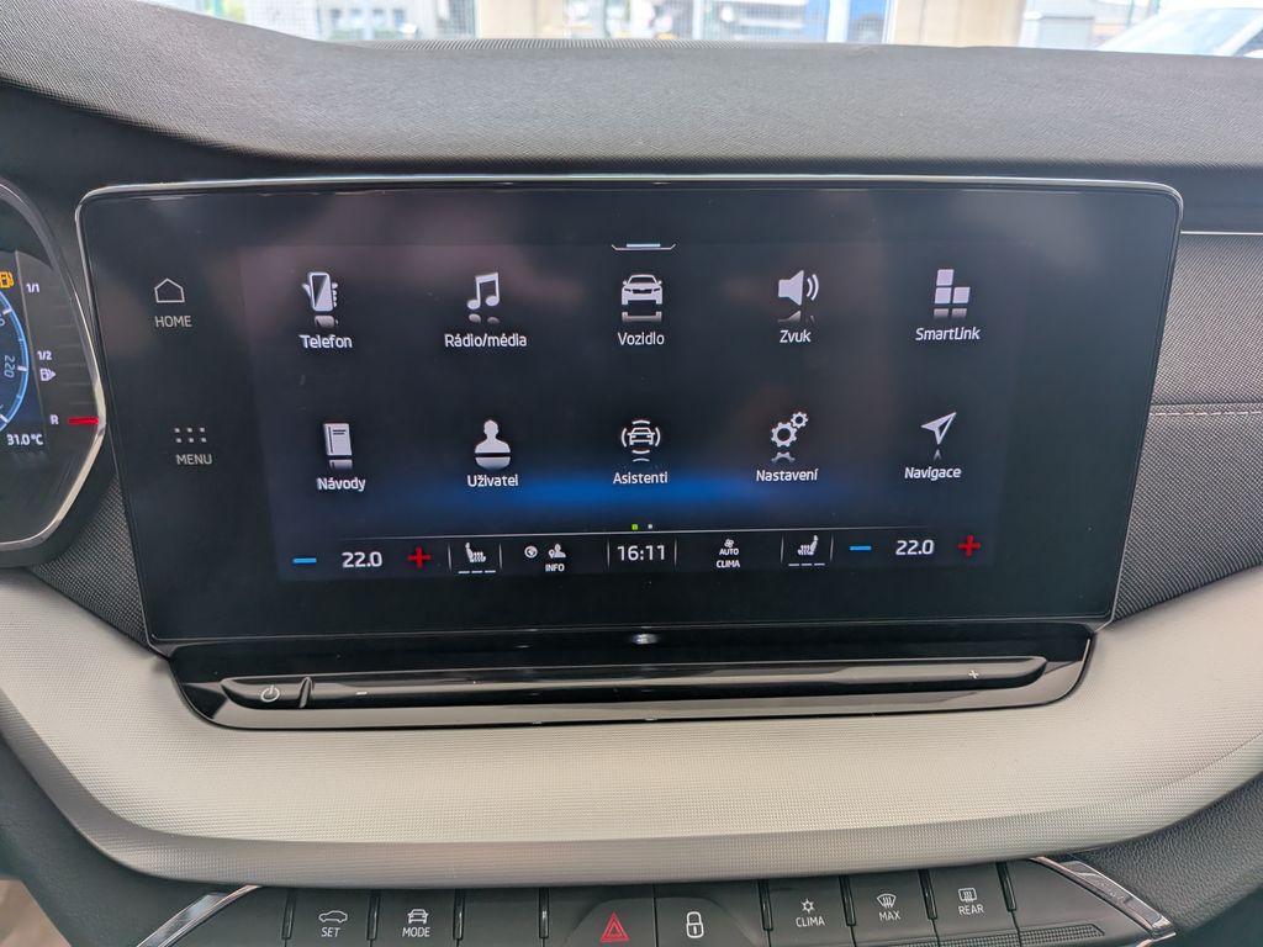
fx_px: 876
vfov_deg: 56.8
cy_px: 474
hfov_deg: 71.6
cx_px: 632
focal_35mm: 24
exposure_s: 1/170
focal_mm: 4.53
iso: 29
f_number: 1.7
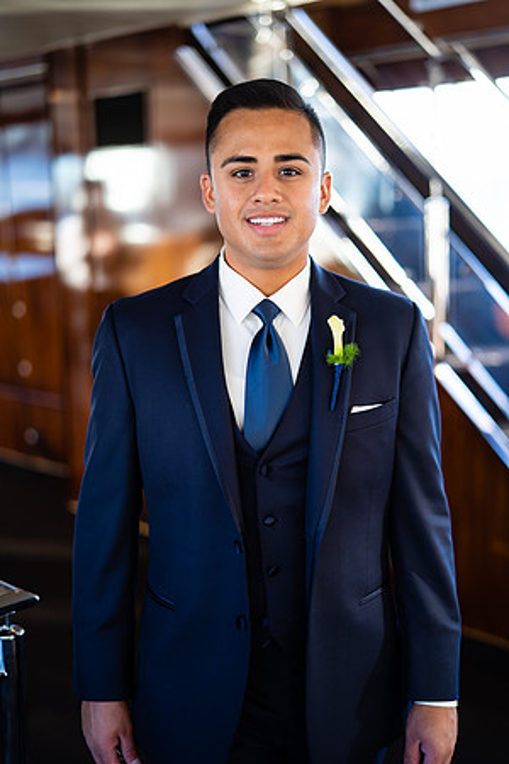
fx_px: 1060
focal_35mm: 50
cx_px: 254
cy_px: 382
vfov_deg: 39.6
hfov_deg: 27.0
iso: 160
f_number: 1.4
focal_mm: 50
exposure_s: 1/200
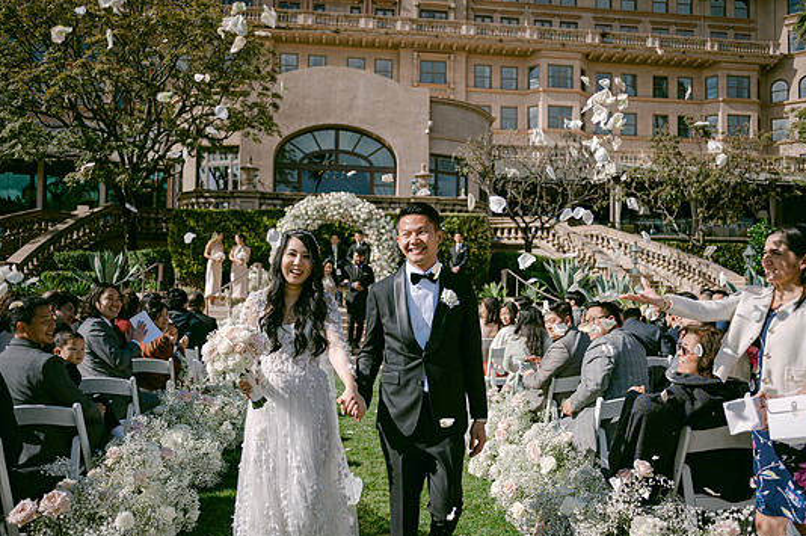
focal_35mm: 31
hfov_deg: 60.2
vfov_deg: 42.3
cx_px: 436
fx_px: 693
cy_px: 269
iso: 100
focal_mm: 28
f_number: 2.8
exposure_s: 1/3200
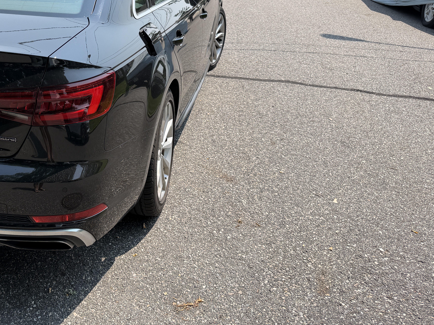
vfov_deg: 35.5
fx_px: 501
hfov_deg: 44.1
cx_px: 76
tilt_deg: -20.6
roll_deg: -0.3
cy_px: 100
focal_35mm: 40
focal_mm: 6.76
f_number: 1.78
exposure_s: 1/2525
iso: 80
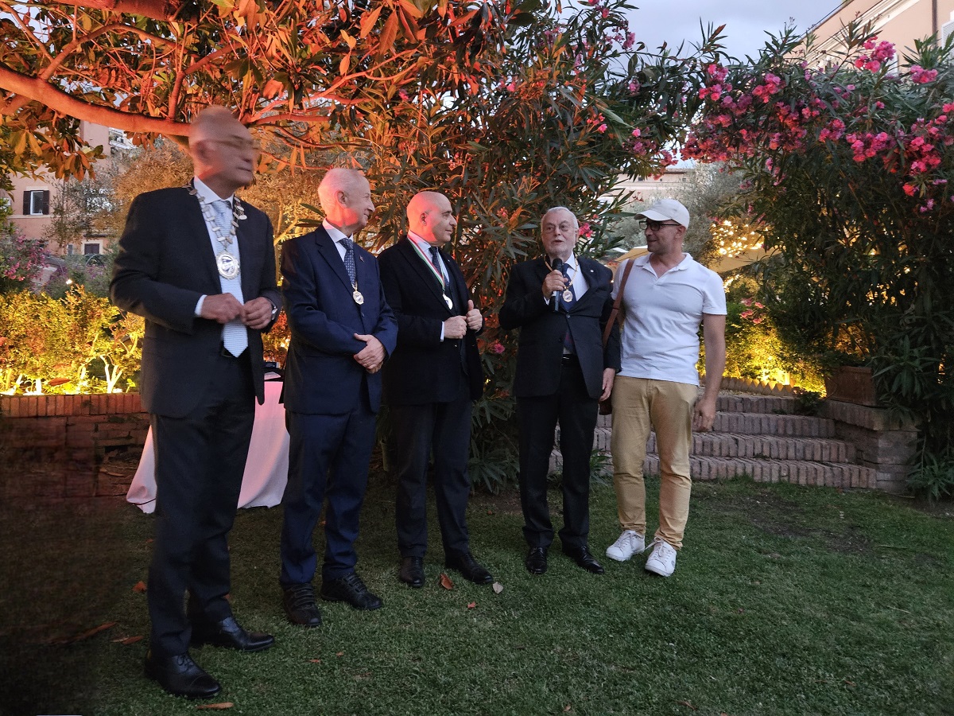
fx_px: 634
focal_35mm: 23
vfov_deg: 58.9
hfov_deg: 73.9
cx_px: 477
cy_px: 358
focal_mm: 5.4
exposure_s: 1/20
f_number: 1.8
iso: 1250
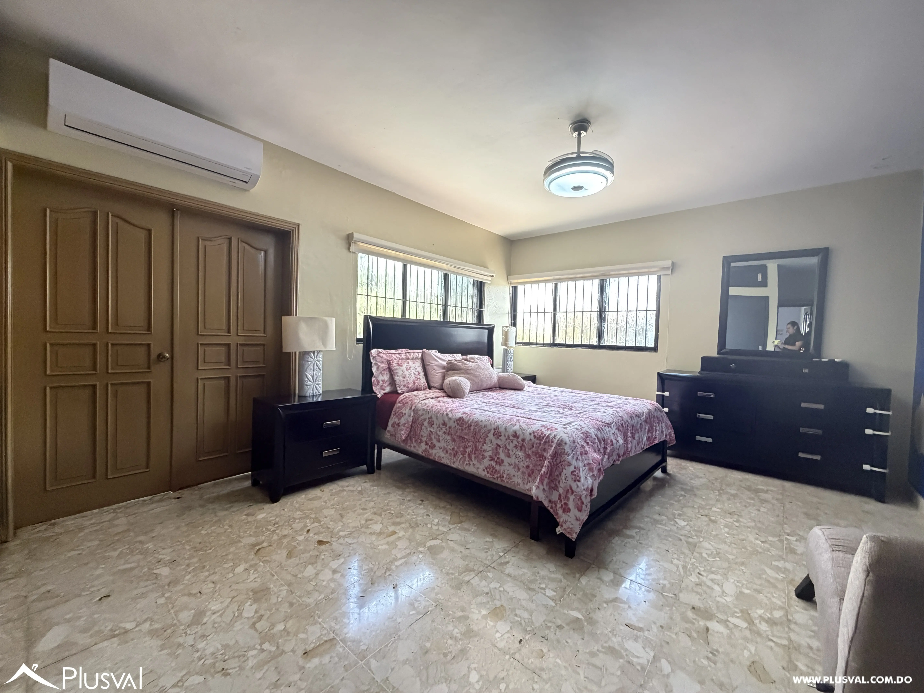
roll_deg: -1.9
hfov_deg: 102.1
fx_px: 374
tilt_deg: -1.6
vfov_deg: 85.7
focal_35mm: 14
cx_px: 462
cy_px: 346
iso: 640
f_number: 2.2
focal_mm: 2.22
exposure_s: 1/60
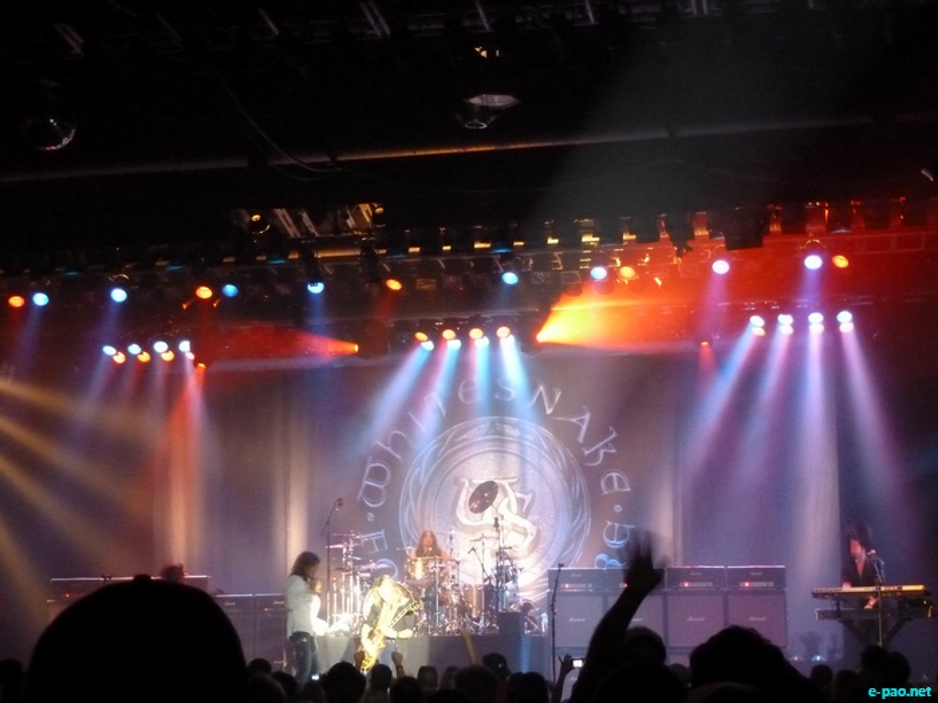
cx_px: 469
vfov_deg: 22.6
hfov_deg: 29.8
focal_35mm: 65
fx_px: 1761
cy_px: 352
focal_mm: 11.7
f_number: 4.6
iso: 1000
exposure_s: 1/8
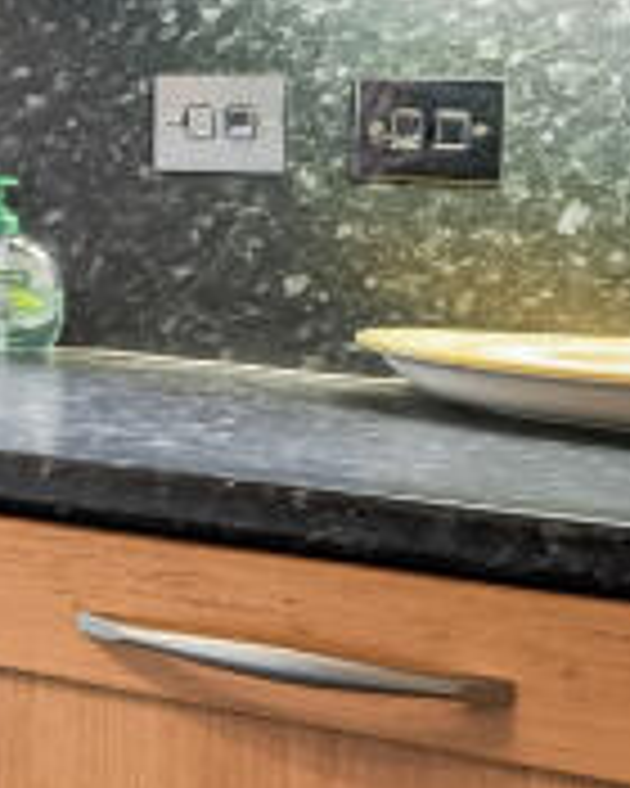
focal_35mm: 66
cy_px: 43
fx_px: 1538
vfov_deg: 27.4
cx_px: -1278
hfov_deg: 11.4
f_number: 4
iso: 640
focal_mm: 12
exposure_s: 1/30
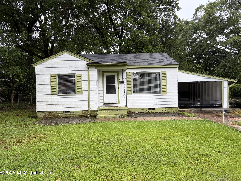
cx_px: 120
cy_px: 90
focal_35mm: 26
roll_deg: +0.7
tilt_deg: -1.3
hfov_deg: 67.3
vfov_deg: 53.1
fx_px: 181
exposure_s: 1/163
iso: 32
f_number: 1.6
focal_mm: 5.96
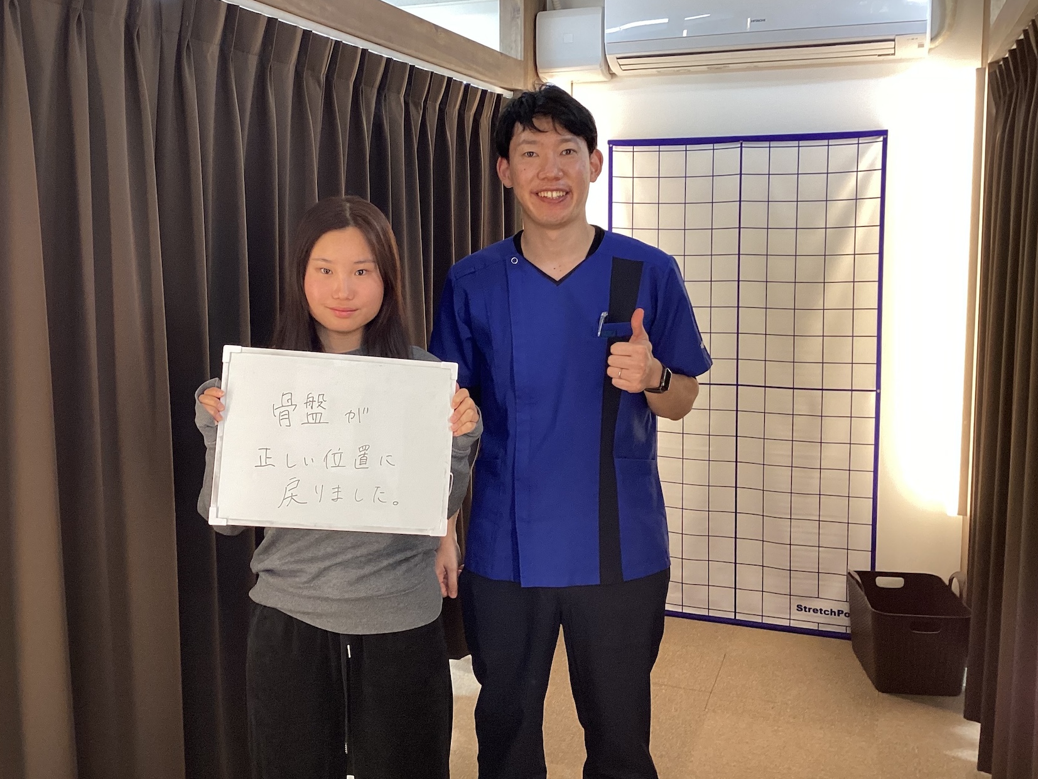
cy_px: 340
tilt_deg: -6.4
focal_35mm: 36
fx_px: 1080
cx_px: 450
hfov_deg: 51.2
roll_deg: -0.1
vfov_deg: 39.6
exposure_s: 1/50
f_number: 2.4
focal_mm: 3.3
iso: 125
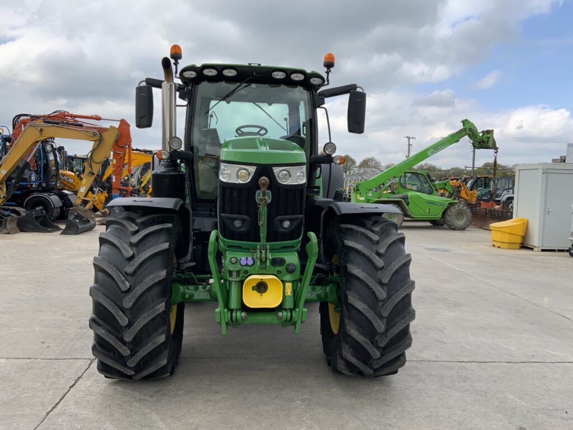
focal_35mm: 29
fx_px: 480
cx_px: 286
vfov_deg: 48.2
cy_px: 215
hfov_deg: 61.7
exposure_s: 1/1076
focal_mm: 3
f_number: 1.8
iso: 16
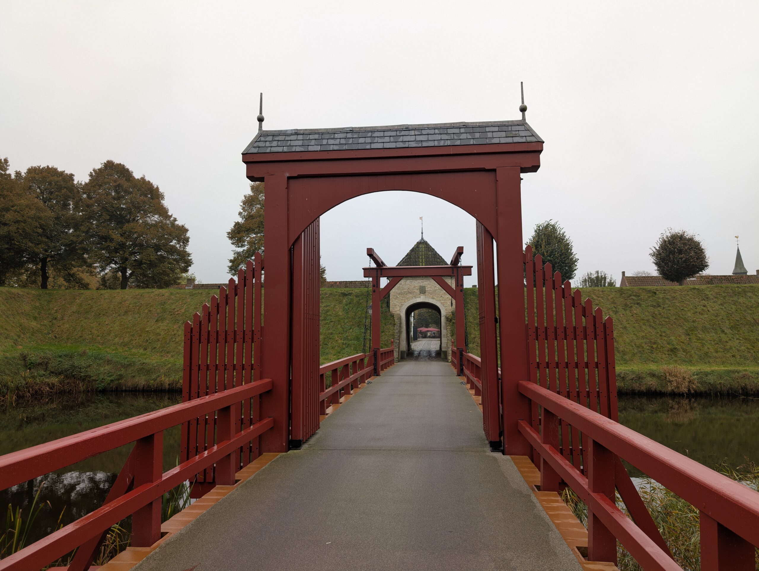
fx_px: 527
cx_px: 380
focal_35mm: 24
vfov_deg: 56.9
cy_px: 286
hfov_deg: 71.5
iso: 22
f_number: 1.68
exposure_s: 1/310
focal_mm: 6.9
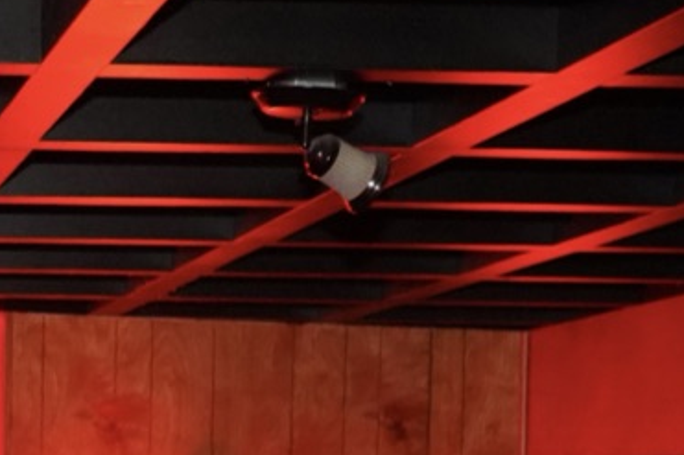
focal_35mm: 125
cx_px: -179
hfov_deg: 15.7
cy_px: 691
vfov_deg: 10.6
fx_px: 2374
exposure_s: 1/60
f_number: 4
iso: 6400
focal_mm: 29
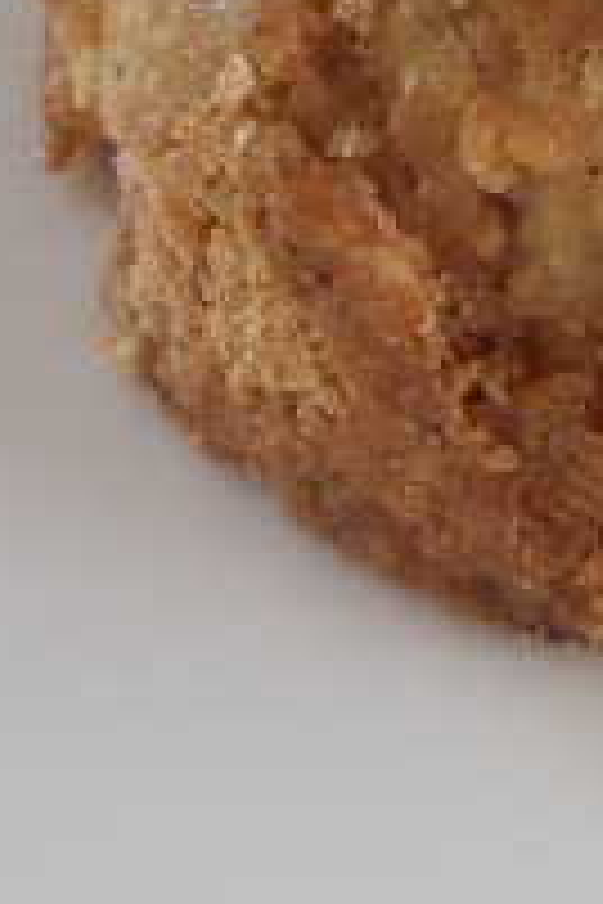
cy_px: 193
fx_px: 3191
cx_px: 549
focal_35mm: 127
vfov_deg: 16.0
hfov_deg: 10.7
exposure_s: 1/45
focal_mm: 4
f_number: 3.2
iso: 80
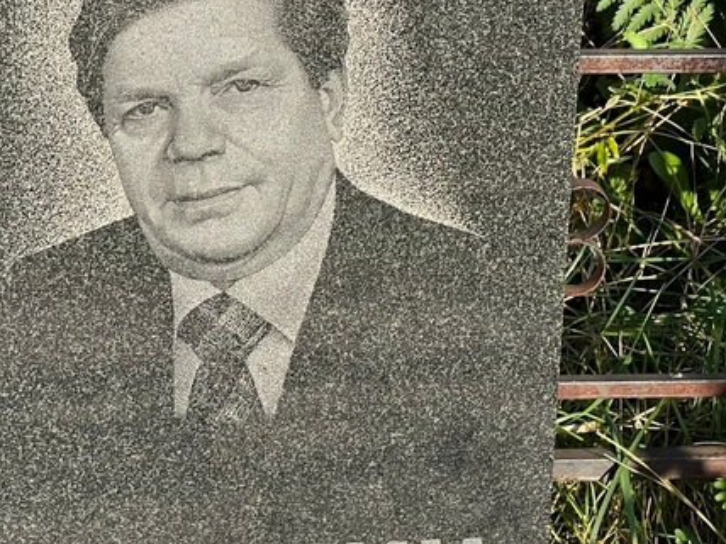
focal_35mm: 144
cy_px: 371
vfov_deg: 10.3
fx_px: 3020
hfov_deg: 13.7
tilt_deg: -25.7
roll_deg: -2.2
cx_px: 183
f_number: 2.8
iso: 32
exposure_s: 1/428
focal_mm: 9
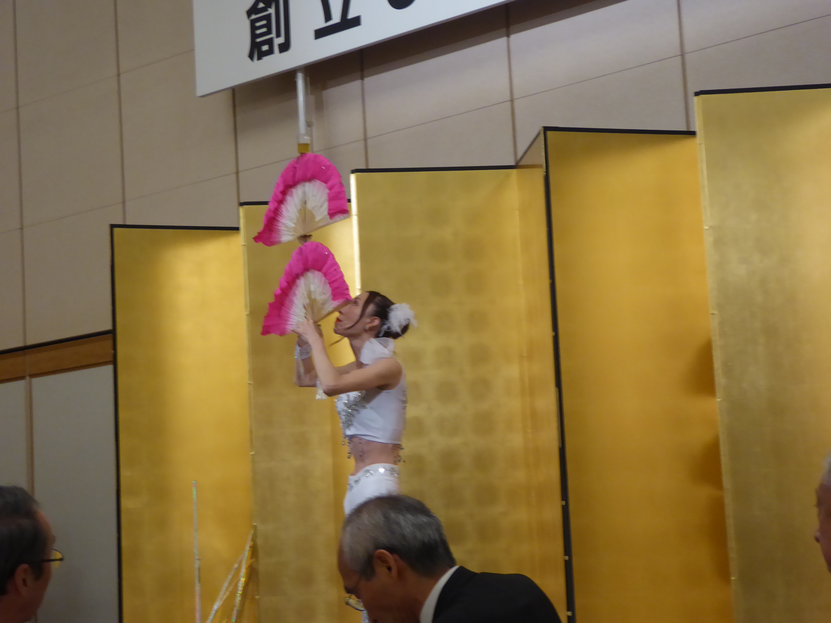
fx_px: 2041
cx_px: 416
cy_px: 312
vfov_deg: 17.4
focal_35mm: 85
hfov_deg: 23.0
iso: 400
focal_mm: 14.1
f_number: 4.7
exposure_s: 1/30
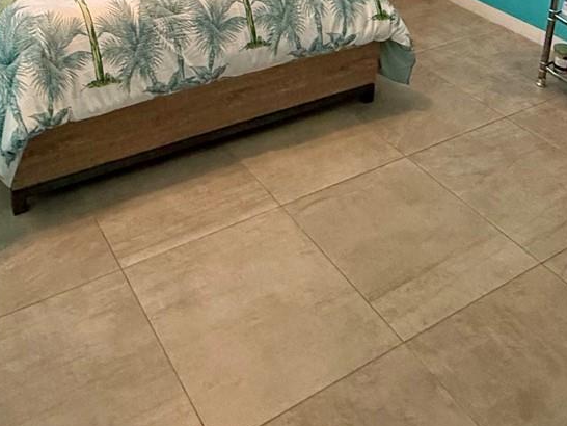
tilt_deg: -14.5
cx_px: 222
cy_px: -100
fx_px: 672
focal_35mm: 41
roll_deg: -2.4
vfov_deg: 29.6
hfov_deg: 45.5
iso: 500
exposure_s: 1/120
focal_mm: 2.22
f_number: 2.2
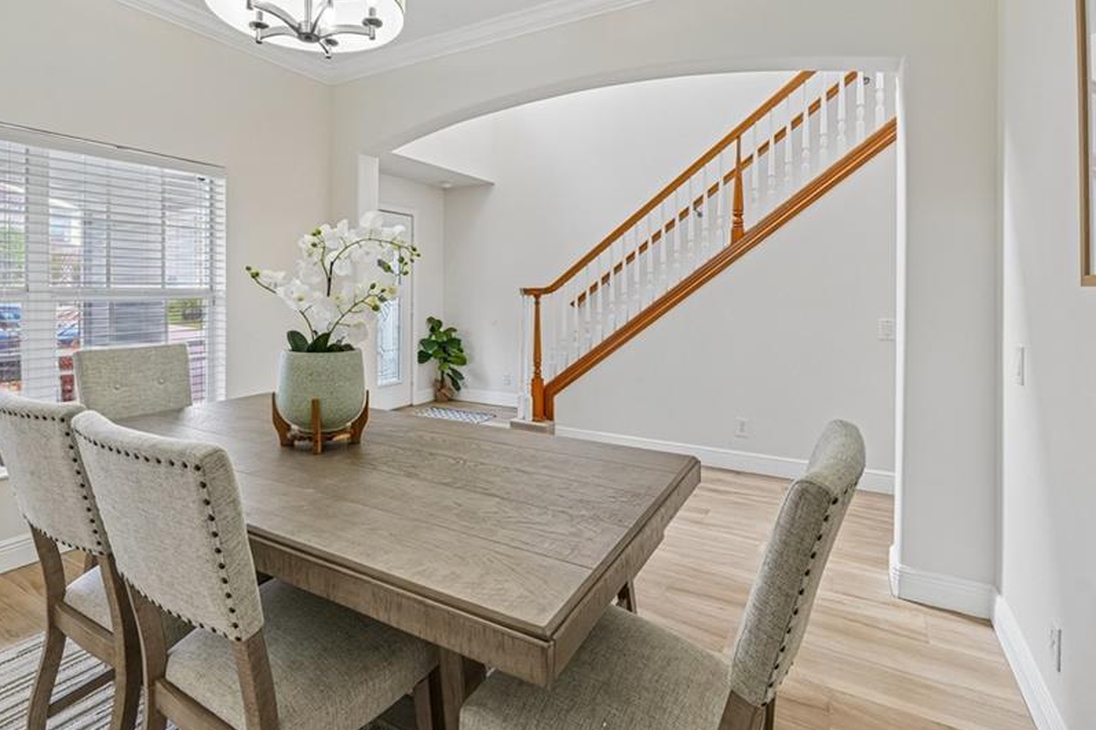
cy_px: 293
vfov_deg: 66.7
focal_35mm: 18
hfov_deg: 89.4
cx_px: 470
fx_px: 548
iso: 400
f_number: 8
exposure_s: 1/10
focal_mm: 14
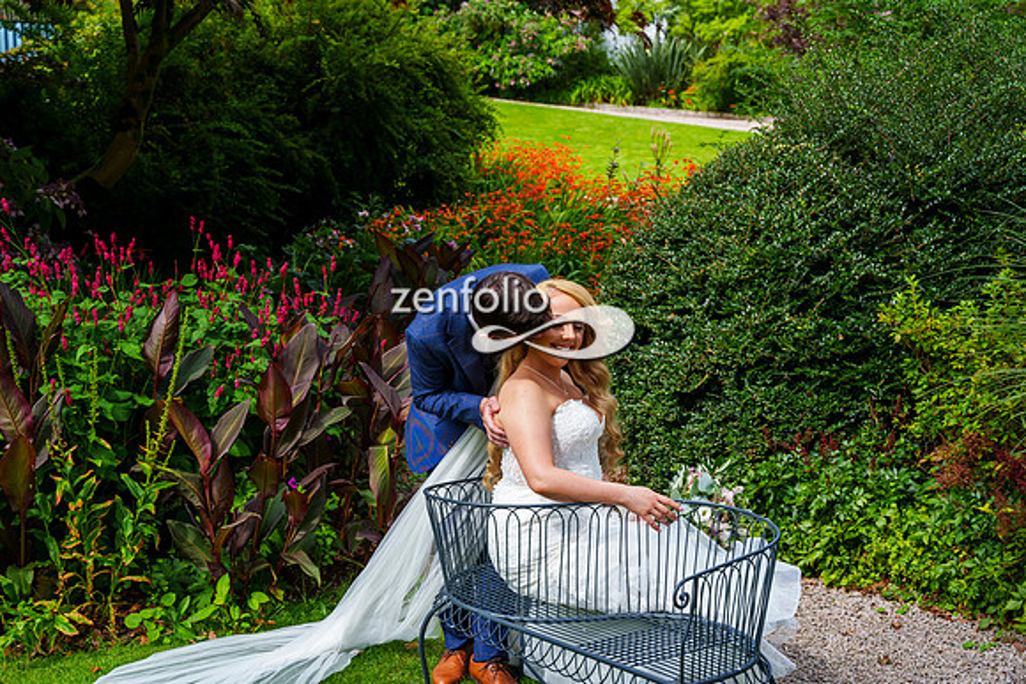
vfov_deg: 27.5
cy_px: 342
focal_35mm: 49
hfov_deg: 40.3
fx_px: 1397
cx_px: 513
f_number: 5
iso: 200
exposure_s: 1/400
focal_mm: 49
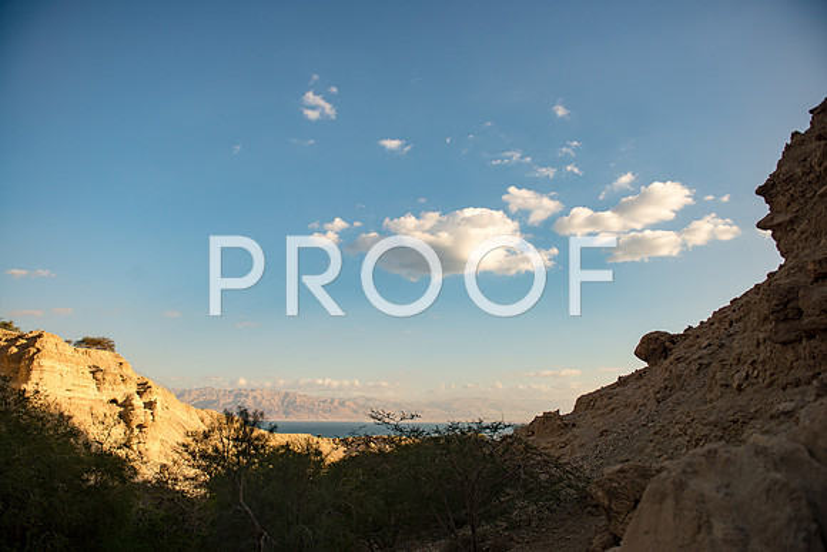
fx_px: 551
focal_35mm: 24
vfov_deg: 53.2
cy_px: 276
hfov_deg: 73.7
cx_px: 414
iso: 200
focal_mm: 24
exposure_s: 1/2500
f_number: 2.8
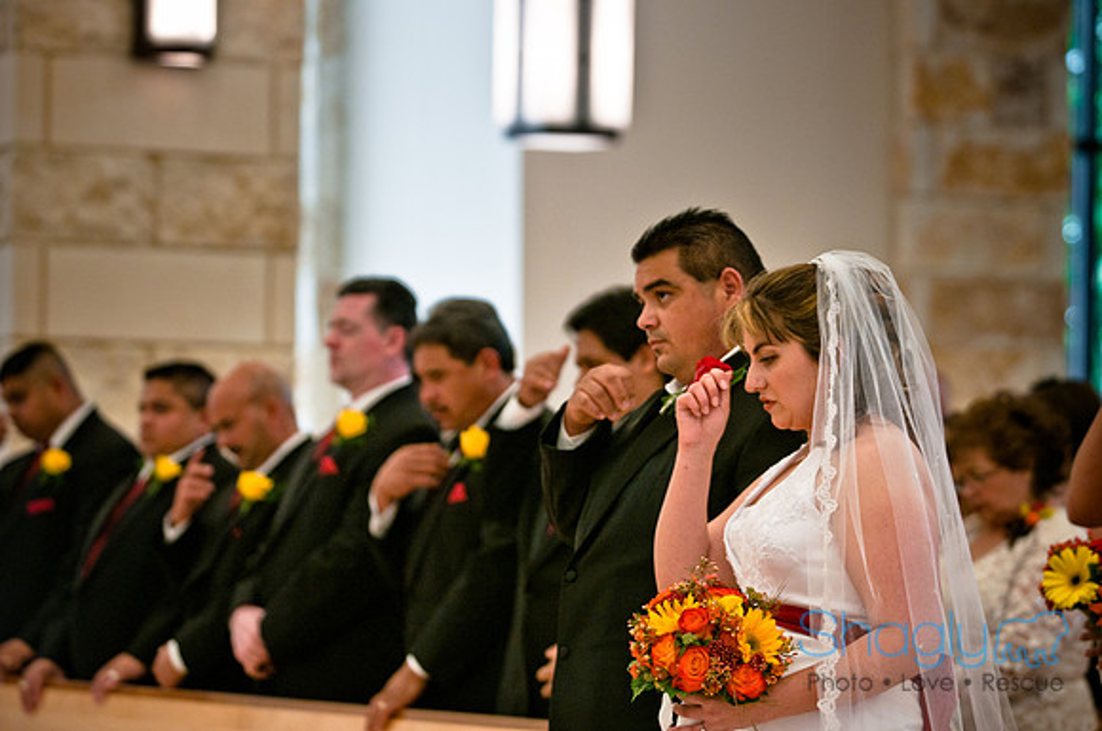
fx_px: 5502
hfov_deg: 11.4
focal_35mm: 180
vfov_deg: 7.6
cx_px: 551
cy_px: 366
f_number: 2.8
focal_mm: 120
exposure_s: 1/125
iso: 400
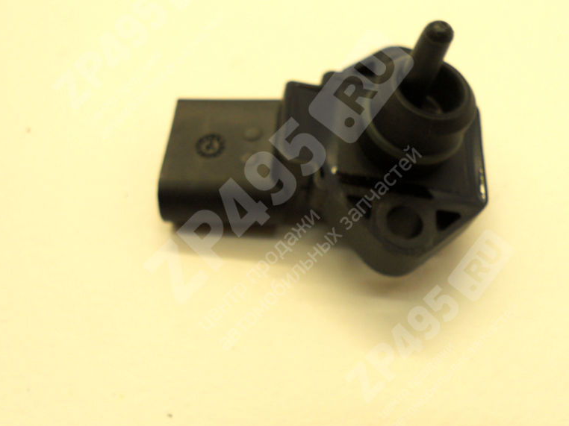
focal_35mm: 42
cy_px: 184
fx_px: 690
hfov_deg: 44.8
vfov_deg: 34.3
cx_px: 285
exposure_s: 1/30
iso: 100
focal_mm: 5.8
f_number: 3.5
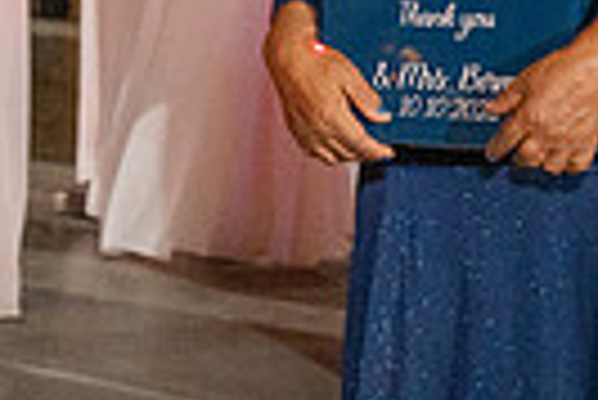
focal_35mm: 209
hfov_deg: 9.8
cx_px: 36
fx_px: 3475
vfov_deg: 6.4
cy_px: -393
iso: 3200
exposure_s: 1/250
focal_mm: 48
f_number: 4
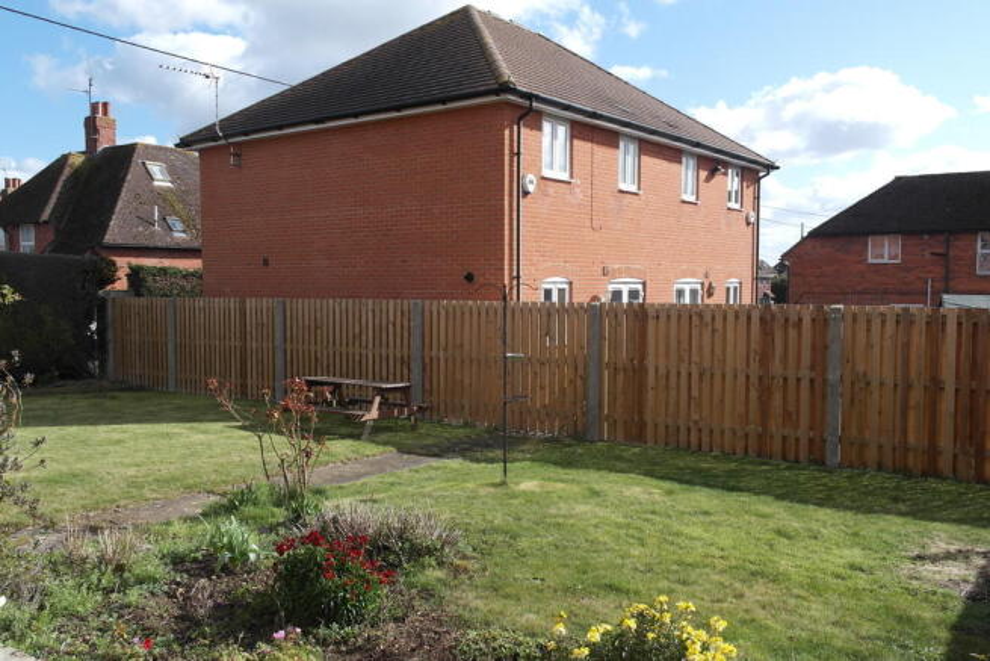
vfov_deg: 43.6
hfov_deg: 61.9
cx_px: 495
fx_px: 825
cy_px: 330
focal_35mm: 30
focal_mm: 20
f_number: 6.3
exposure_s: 1/250
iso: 100
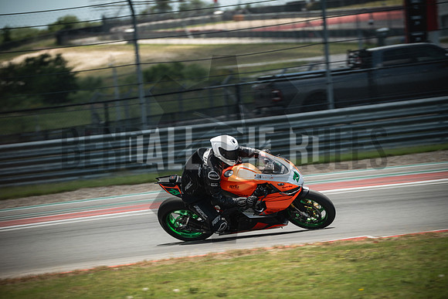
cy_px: 150
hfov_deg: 6.5
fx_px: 3946
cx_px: 224
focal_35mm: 317
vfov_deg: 4.3
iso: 200
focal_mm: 211
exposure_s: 1/500
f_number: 5
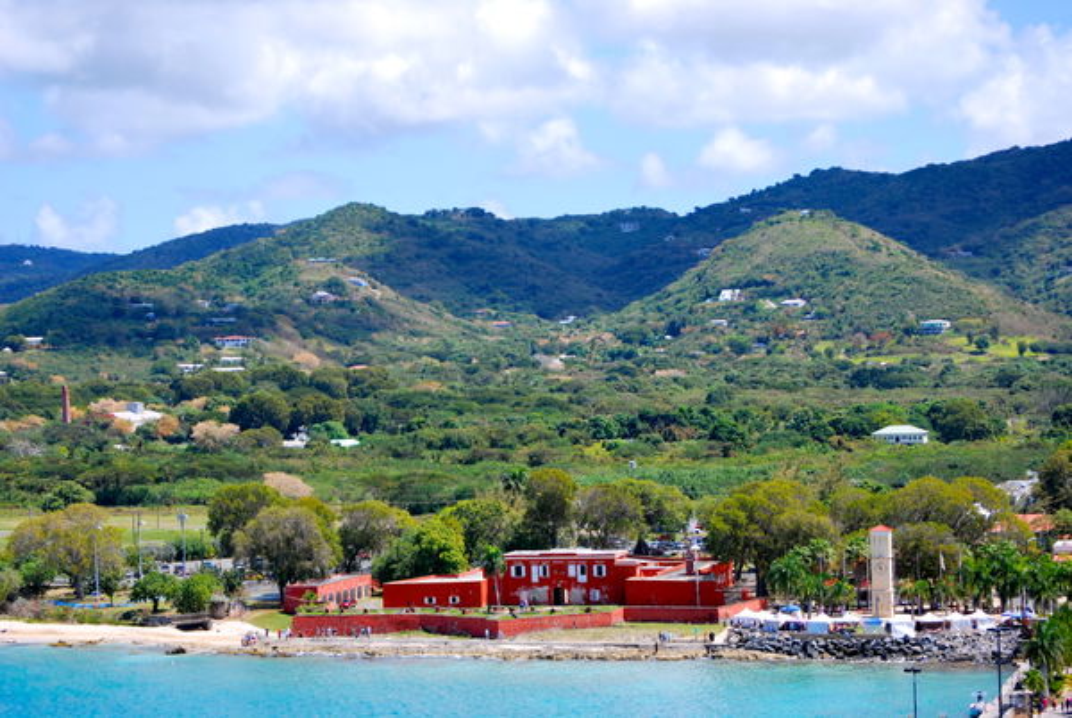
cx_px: 536
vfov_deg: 14.1
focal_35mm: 98
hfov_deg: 20.9
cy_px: 359
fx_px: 2908
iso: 100
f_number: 5.6
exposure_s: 1/250
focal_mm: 65
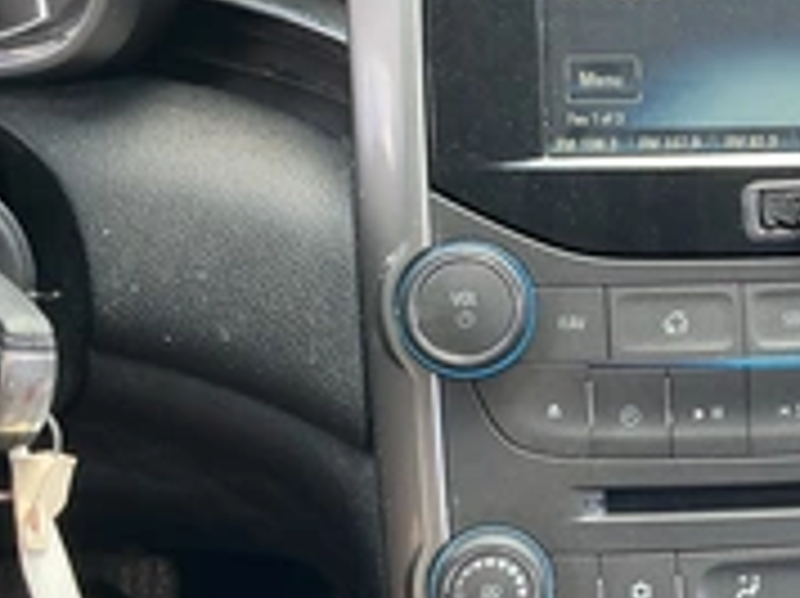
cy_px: 288
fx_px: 1454
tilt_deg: -24.3
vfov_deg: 23.2
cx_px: 751
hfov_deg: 29.3
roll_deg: -0.7
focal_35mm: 63
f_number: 1.8
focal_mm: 3
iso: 50
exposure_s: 1/122
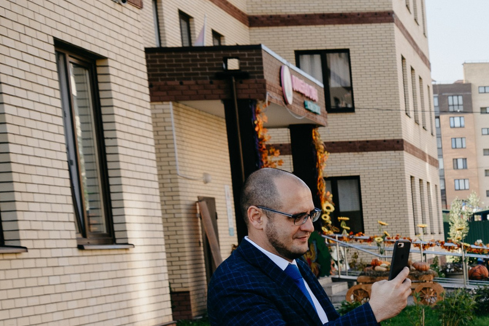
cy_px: 401
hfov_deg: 17.4
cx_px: 776
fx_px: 1399
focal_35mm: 103
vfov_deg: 12.9
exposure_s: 1/160
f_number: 5
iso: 100
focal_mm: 32
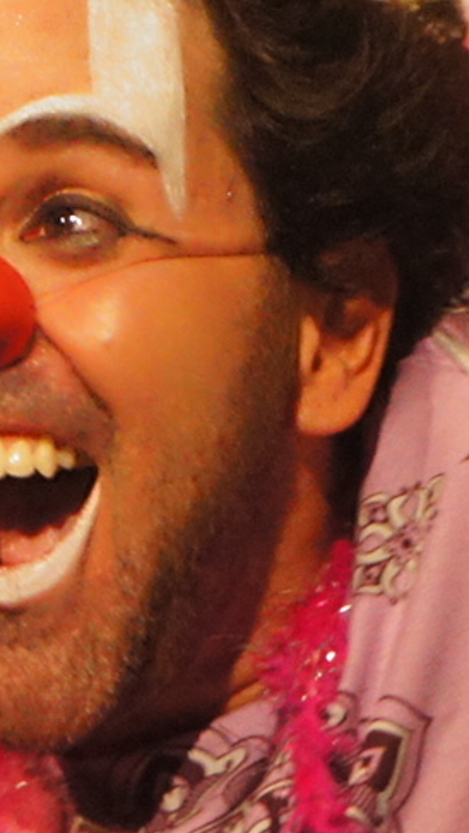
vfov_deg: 5.0
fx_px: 9585
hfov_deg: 2.8
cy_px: -22
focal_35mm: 434
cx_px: -387
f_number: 5.6
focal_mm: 55
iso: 1600
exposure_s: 1/40
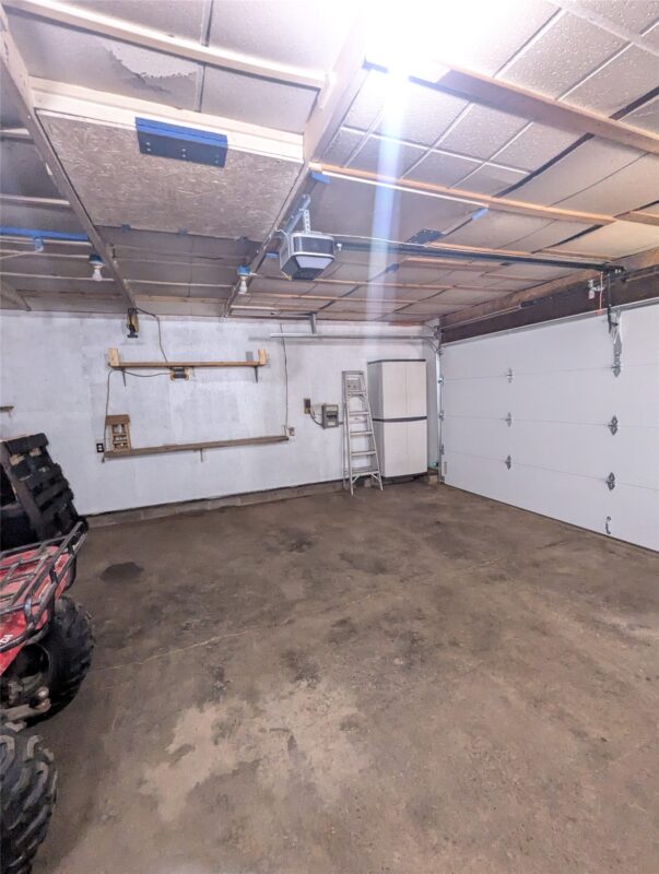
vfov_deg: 106.1
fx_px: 329
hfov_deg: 90.1
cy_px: 437
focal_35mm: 13
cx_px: 330
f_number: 2.2
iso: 1358
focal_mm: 1.95
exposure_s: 1/60
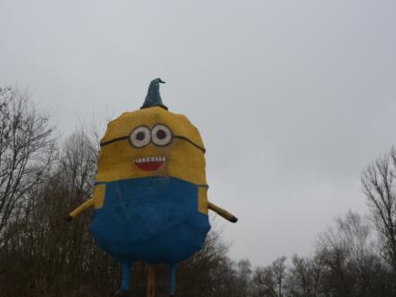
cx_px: 180
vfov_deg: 33.6
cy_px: 149
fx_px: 492
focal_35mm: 43
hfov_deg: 43.8
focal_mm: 26
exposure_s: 1/125
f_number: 5.6
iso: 280
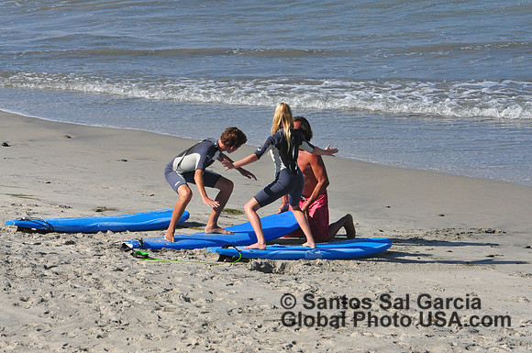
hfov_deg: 4.9
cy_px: 176
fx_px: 6198
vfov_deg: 3.3
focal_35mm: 420
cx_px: 266
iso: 1250
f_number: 10
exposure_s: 1/2500
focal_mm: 280
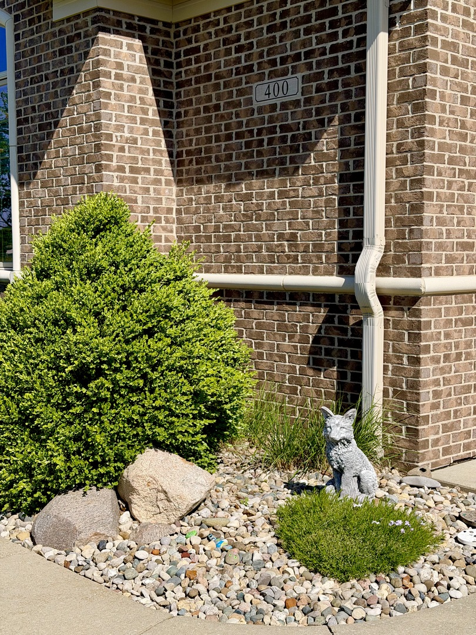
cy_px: 318
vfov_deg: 39.7
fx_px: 880
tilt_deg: -2.4
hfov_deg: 30.3
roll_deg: +0.2
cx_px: 238
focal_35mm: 48
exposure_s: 1/4098
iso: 64
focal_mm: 6.76
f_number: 1.78
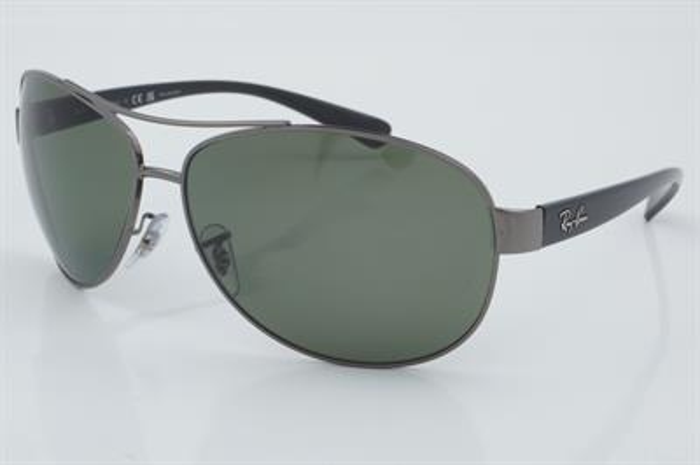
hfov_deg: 24.6
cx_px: 350
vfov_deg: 16.5
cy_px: 232
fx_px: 1603
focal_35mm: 82
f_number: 32
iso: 100
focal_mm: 55
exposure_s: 1/4
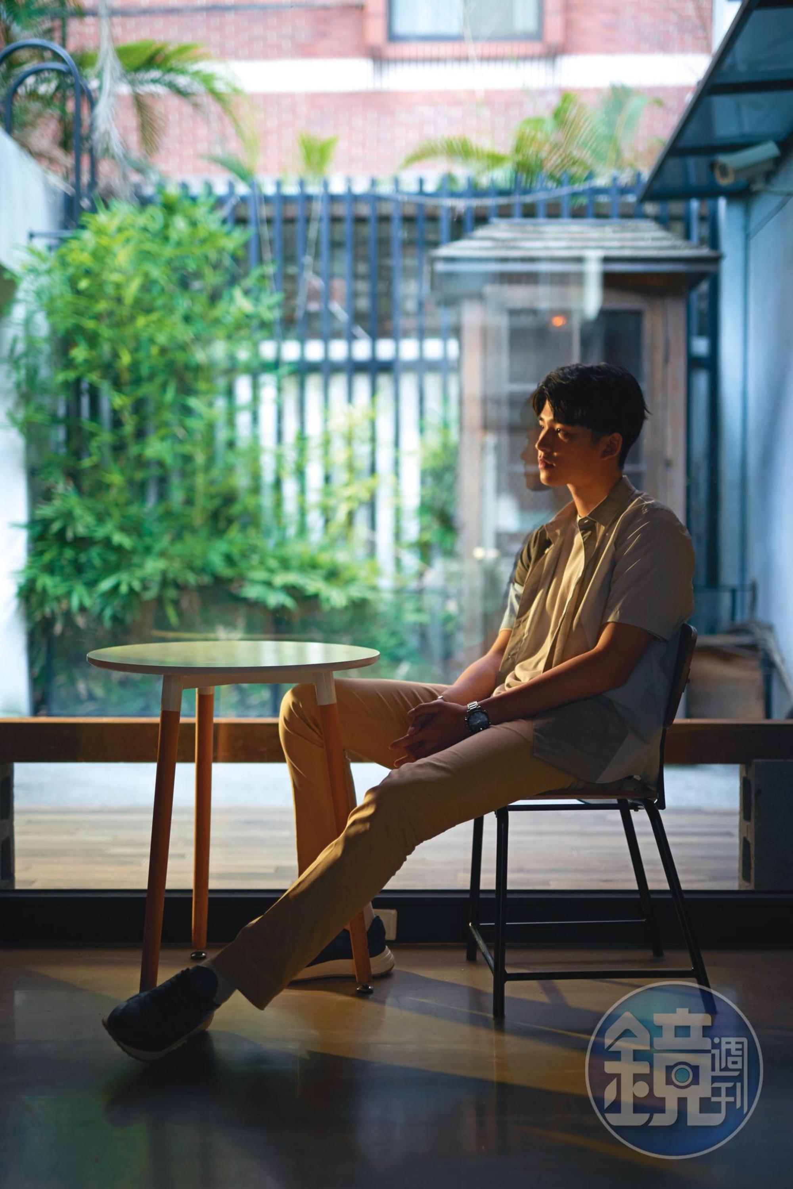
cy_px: 594
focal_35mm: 50
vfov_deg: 39.6
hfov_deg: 27.0
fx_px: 1651
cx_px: 396
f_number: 1.4
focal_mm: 50
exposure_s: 1/320
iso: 400
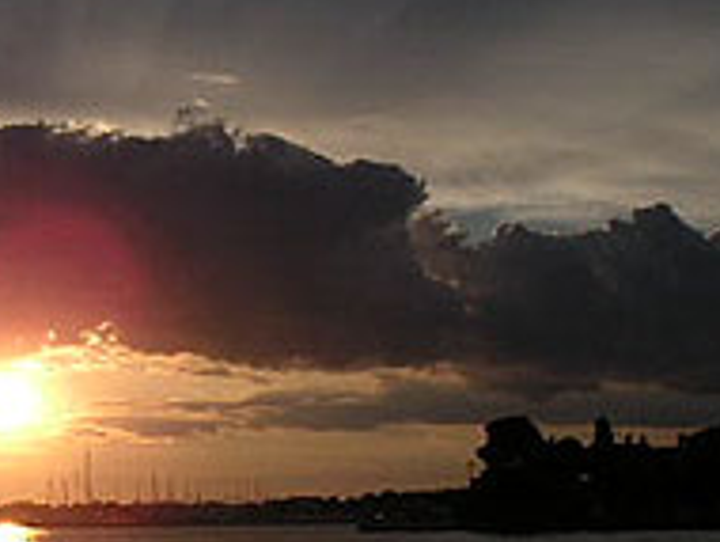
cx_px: -15
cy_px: 406
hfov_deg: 21.0
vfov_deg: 16.4
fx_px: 1874
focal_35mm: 90
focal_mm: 6
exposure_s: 1/350
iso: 50
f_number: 6.7
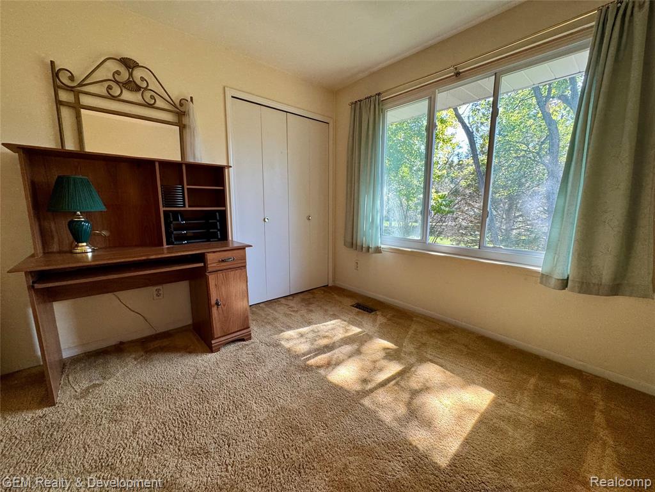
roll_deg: -0.3
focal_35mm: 14
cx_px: 328
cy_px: 246
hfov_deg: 102.1
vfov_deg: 85.7
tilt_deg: -8.8
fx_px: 265
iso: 125
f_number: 2.2
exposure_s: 1/120
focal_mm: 2.22
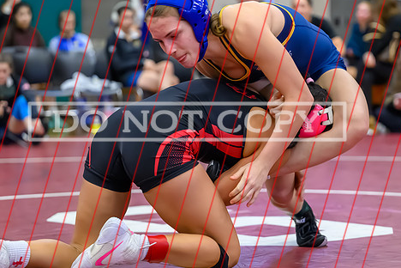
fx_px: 1515
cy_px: 113
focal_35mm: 136
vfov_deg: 10.1
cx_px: 237
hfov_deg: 15.1
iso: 10000
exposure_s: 1/500
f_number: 2.8
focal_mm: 90
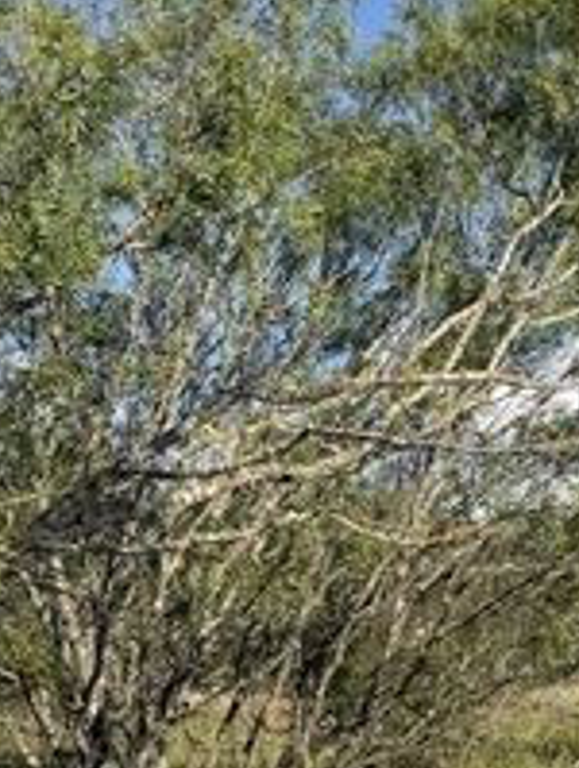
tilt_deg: -0.8
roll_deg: +2.5
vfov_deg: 24.6
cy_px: 675
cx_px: 618
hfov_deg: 18.5
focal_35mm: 77
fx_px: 1712
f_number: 1.78
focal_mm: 6.76
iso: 80
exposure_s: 1/3584
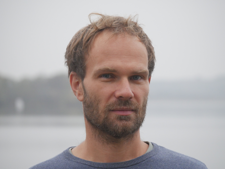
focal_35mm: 228
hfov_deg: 8.7
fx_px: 1483
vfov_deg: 6.5
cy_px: 84
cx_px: 112
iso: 2000
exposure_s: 1/250
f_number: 5.6
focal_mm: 114
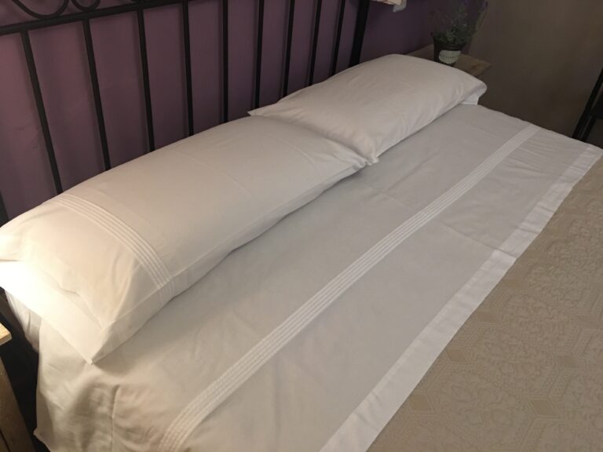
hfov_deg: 61.7
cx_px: 302
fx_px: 505
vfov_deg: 48.2
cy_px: 226
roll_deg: -7.4
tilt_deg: -36.4
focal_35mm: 29
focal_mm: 4.15
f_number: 2.2
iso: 100
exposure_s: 1/17
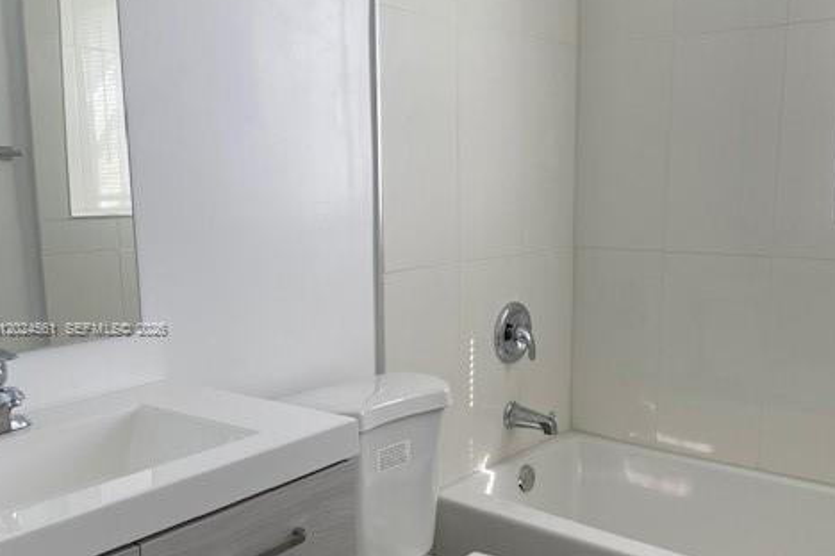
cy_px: 330
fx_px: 858
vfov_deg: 35.8
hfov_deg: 51.9
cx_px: 416
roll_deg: +0.2
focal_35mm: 37
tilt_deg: -8.8
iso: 32
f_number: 1.8
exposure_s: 1/276
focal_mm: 4.25
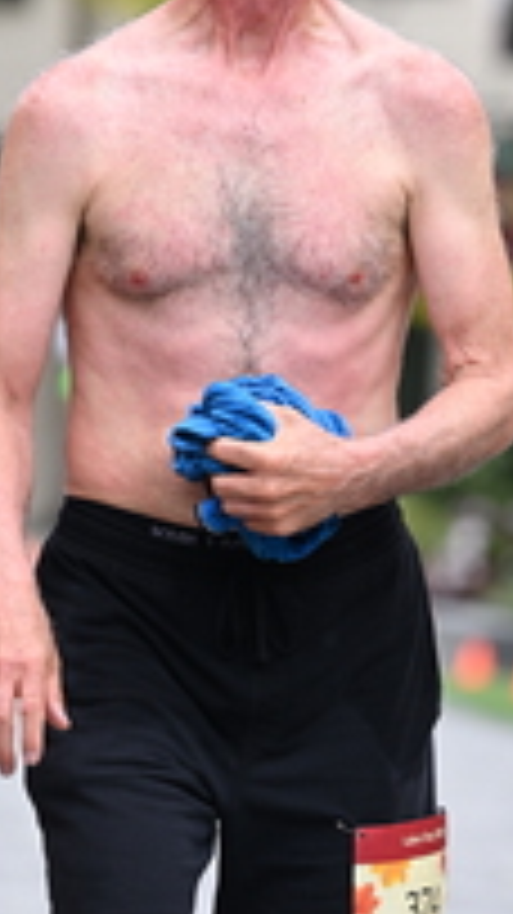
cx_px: 299
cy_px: 99
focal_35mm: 369
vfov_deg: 5.8
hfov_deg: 3.3
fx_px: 8935
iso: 640
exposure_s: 1/2000
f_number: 2.8
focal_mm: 130
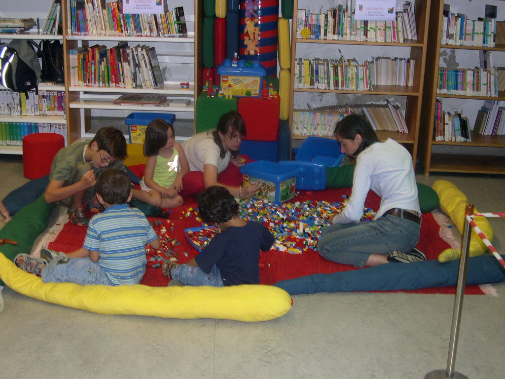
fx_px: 686
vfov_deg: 30.9
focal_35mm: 47
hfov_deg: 40.4
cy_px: 190
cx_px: 252
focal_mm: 10.1
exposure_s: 1/60
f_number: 3.1
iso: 260
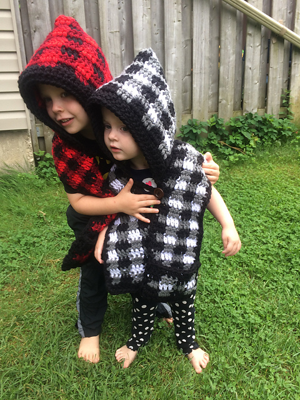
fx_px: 335
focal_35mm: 29
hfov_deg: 48.2
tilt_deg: -18.7
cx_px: 150
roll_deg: +0.9
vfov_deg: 61.7
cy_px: 200
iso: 32
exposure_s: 1/120
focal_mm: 4.15
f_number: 2.2
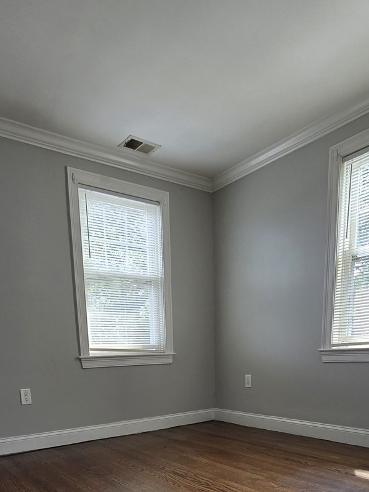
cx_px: 169
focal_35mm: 25
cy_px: 422
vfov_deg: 61.0
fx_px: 355
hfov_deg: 54.8
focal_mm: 2.2
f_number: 2.2
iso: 64
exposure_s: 1/120
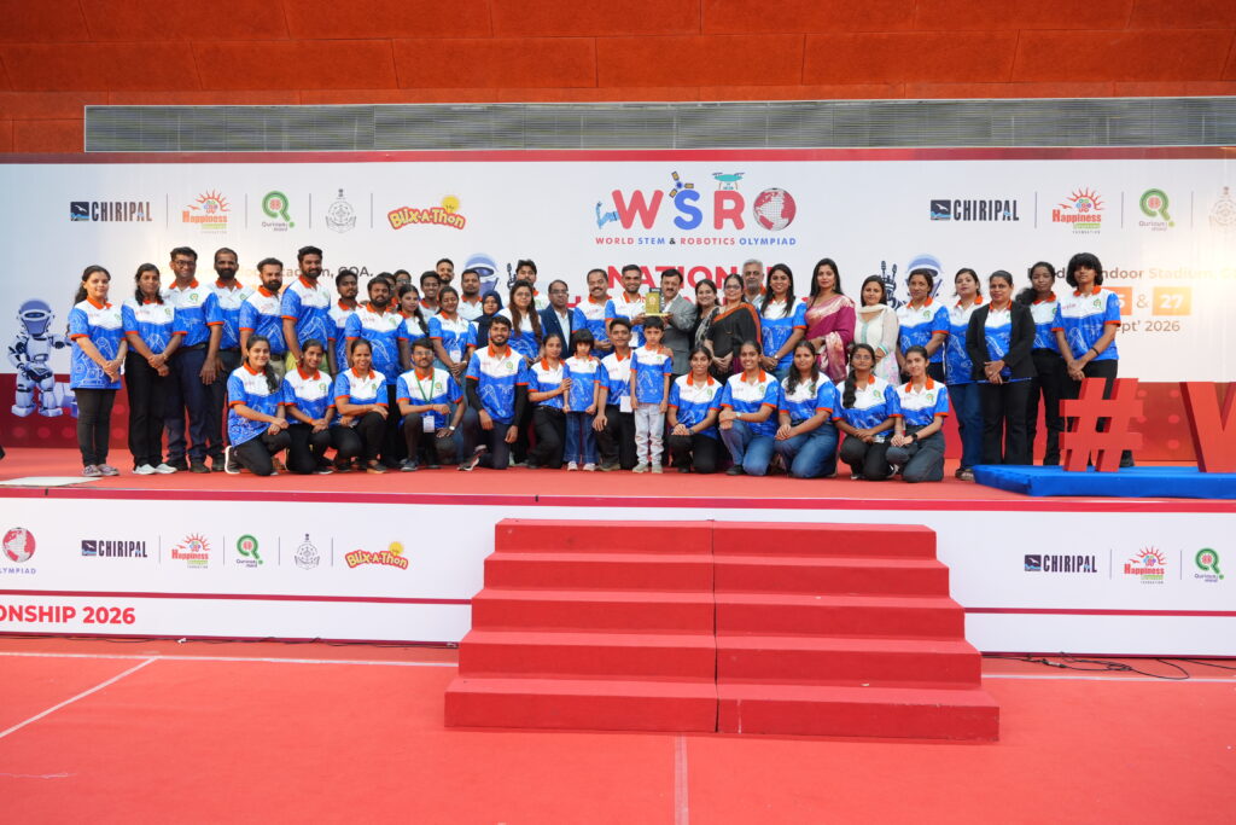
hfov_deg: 60.3
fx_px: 1064
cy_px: 412
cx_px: 618
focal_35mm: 31
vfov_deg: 42.3
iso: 1000
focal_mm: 31
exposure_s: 1/200
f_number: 6.3
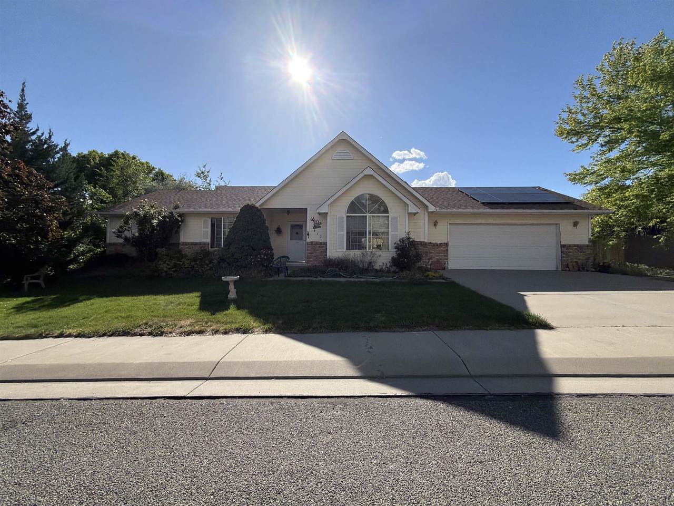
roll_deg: +0.3
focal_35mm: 14
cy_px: 253
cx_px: 337
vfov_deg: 85.7
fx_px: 273
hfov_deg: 102.1
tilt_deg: +3.2
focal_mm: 2.22
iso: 125
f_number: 2.2
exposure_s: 1/5155
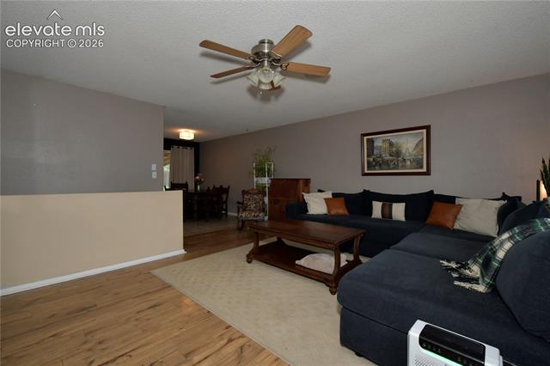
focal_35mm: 15
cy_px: 183
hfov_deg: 100.4
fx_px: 229
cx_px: 275
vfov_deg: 77.3
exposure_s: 1/160
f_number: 10
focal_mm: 15
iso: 1250
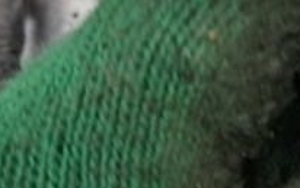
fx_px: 728
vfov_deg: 14.7
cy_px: 116
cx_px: 389
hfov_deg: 21.1
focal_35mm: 89
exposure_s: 1/50
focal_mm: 4
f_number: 1.8
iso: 160
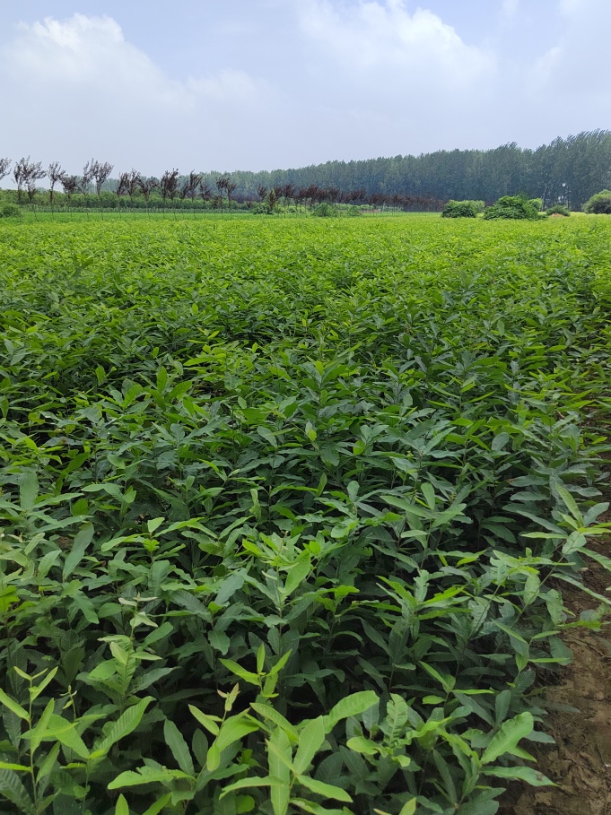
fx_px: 636
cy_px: 433
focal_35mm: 27
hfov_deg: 51.2
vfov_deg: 65.3
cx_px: 267
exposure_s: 1/1974
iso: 438
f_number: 1.9
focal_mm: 5.52
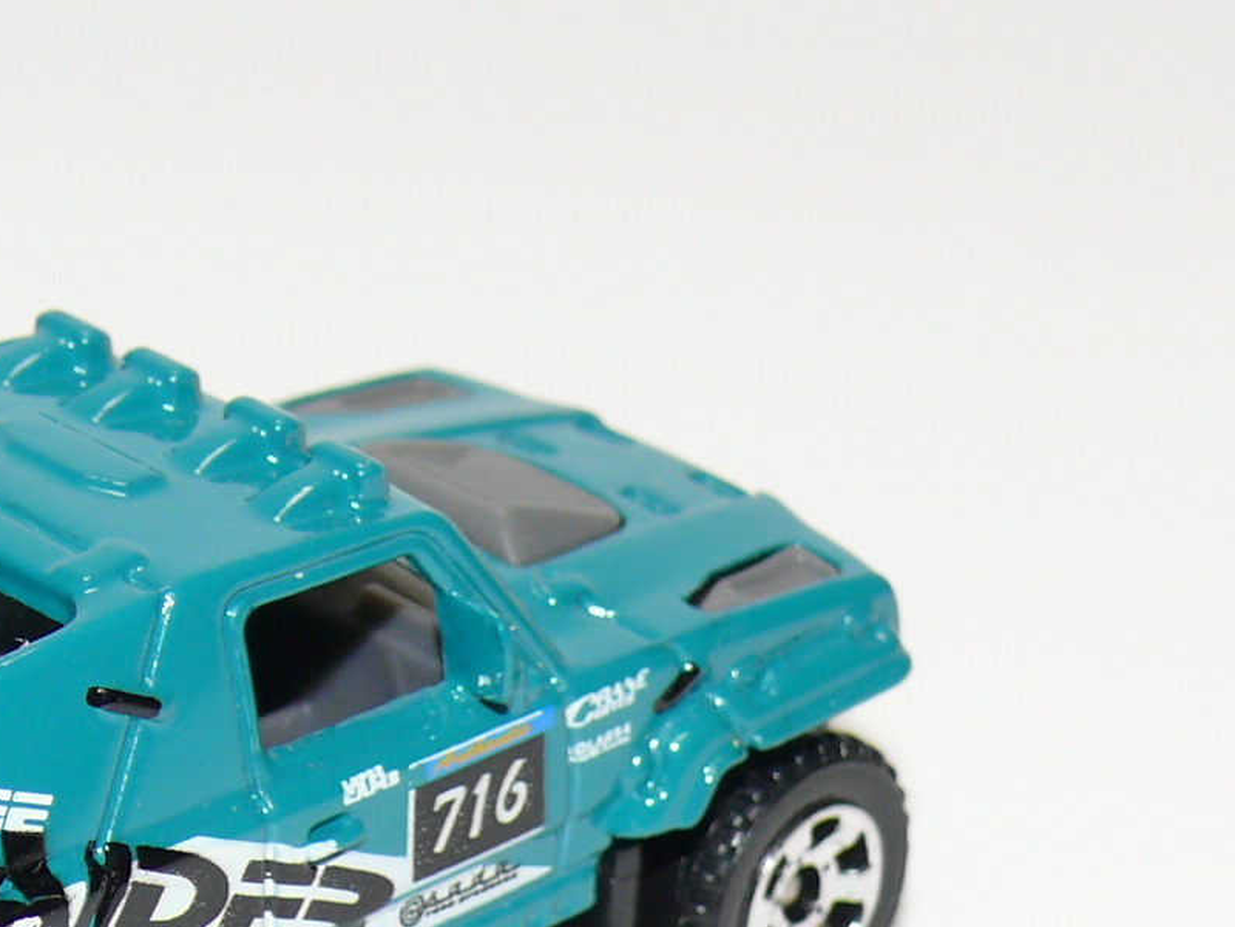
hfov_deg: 10.3
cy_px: 754
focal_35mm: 190
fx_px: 6779
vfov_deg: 7.8
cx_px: 51
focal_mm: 12.8
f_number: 4
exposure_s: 1/30
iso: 100
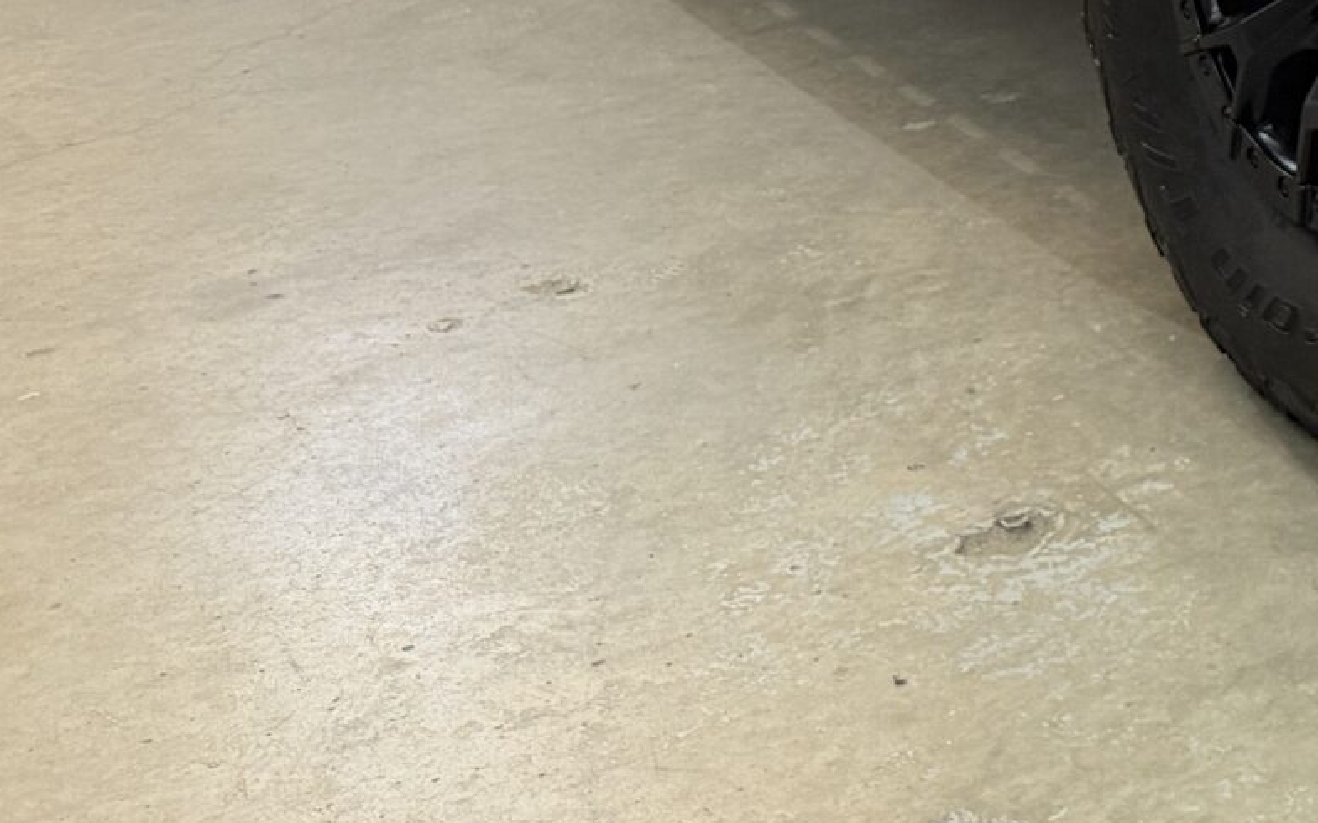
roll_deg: -0.5
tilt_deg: -8.4
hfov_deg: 20.6
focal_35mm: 83
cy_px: -660
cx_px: 2070
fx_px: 2980
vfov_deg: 14.0
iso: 320
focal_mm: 6.76
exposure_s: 1/60
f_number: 1.78
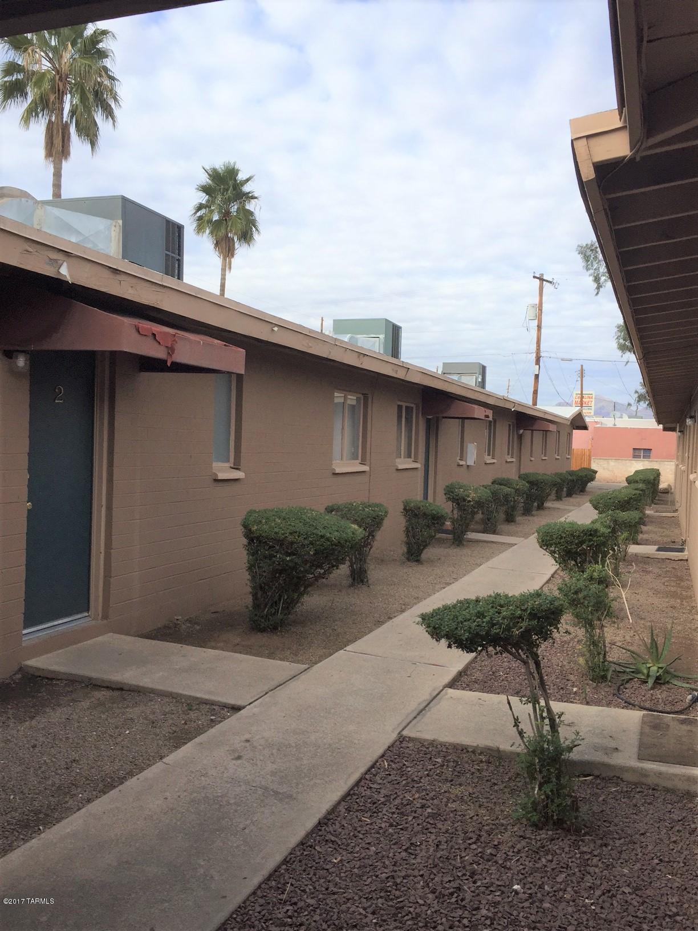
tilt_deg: -0.6
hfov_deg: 48.2
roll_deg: -2.0
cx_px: 349
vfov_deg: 61.7
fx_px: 780
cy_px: 466
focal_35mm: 29
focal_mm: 4.15
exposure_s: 1/1464
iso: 32
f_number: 2.2
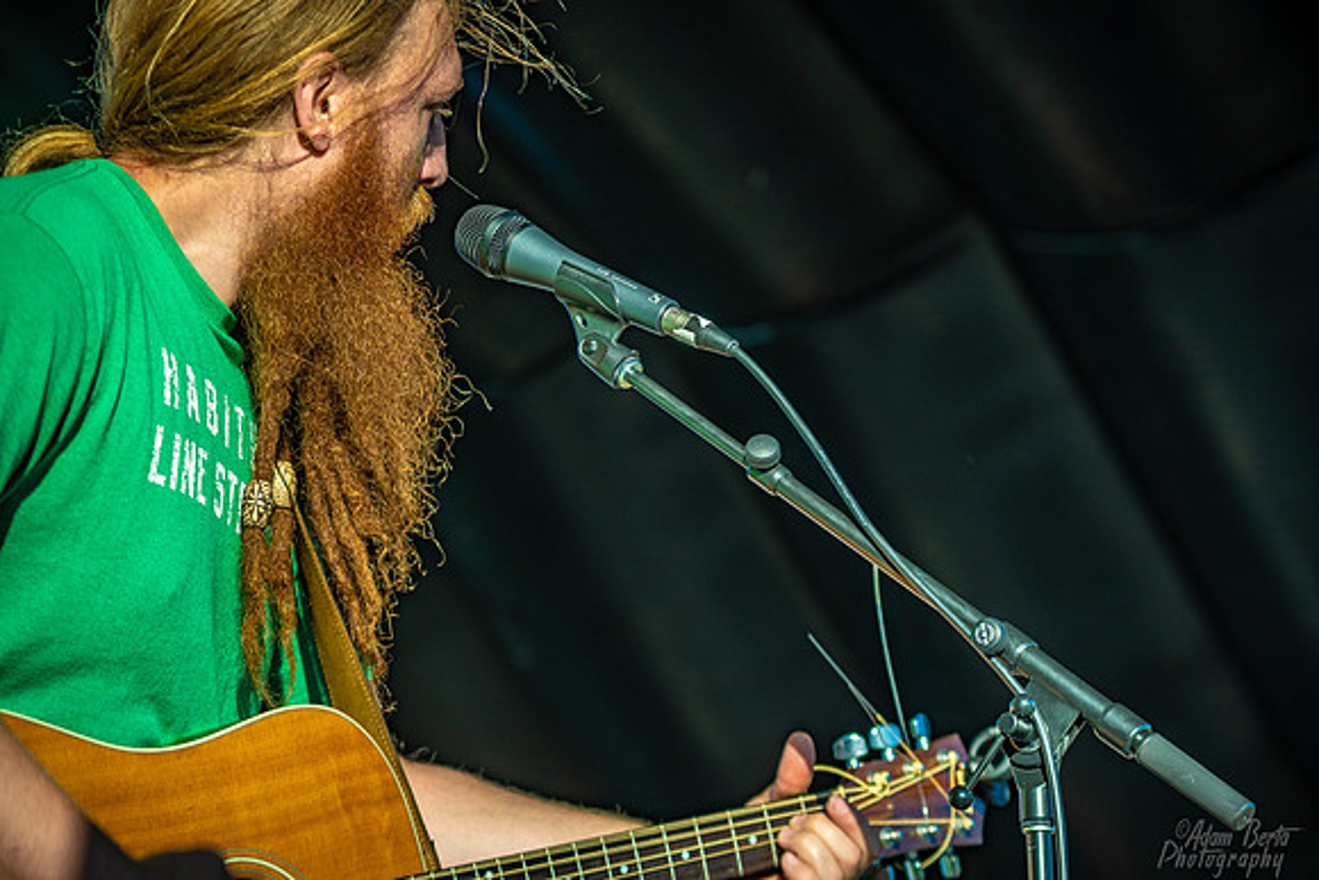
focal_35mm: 130
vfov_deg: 10.6
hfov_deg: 15.8
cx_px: 660
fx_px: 4764
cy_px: 440
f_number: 5.6
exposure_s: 1/250
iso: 125
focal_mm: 130
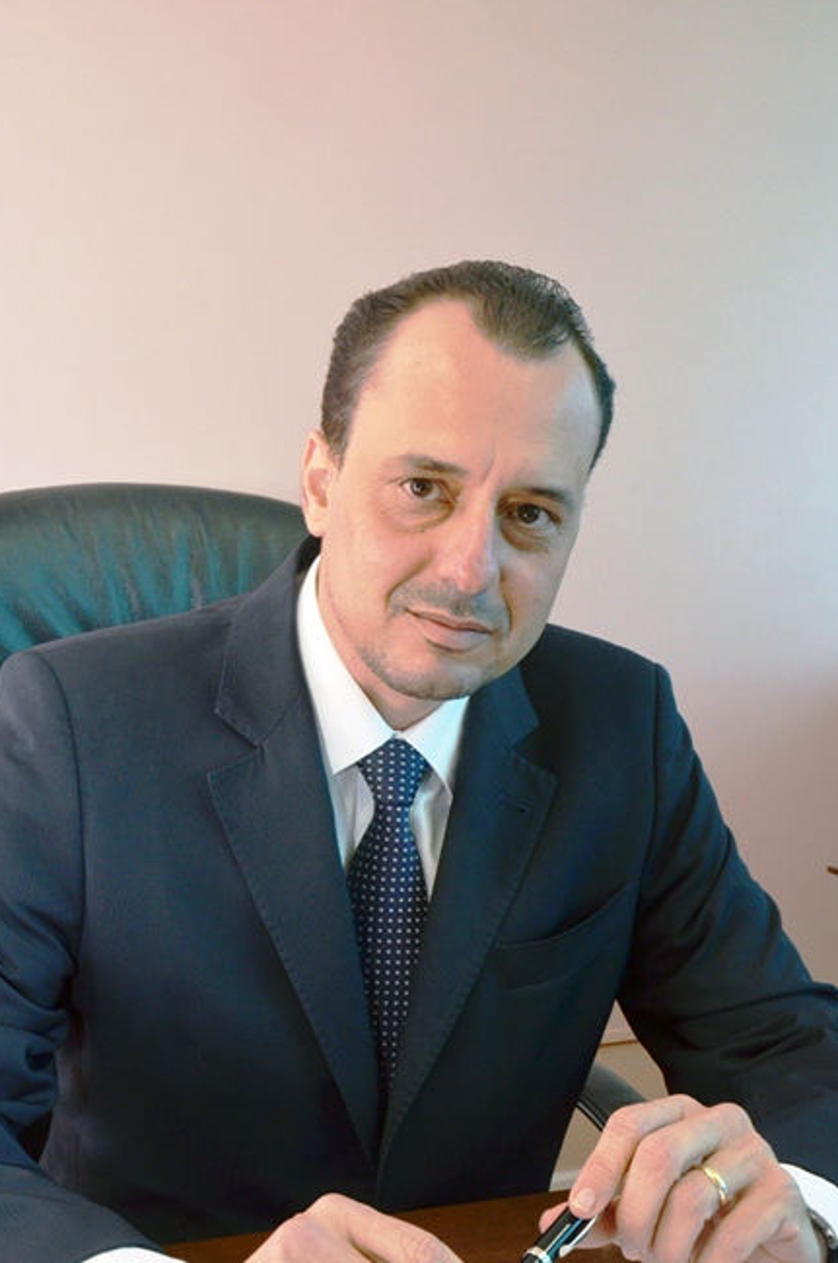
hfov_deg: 27.9
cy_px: 734
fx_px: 1682
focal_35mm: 48
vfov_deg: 41.1
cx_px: 364
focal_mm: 26
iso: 800
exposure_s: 1/50
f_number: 10
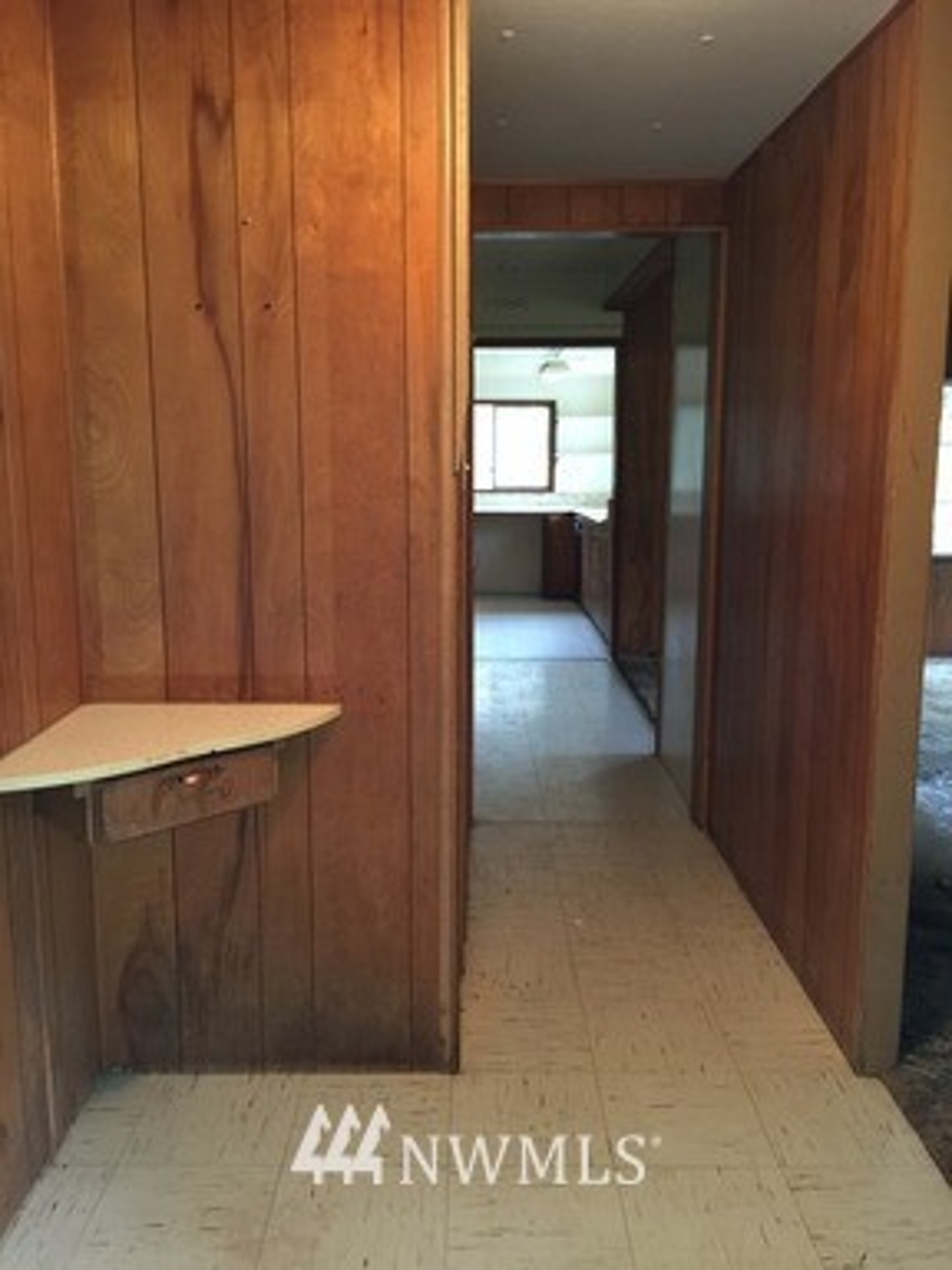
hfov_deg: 48.2
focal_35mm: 29
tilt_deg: -8.5
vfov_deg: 61.7
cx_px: 476
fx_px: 1063
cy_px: 635
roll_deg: +0.5
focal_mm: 4.15
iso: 125
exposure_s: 1/8
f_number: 2.2
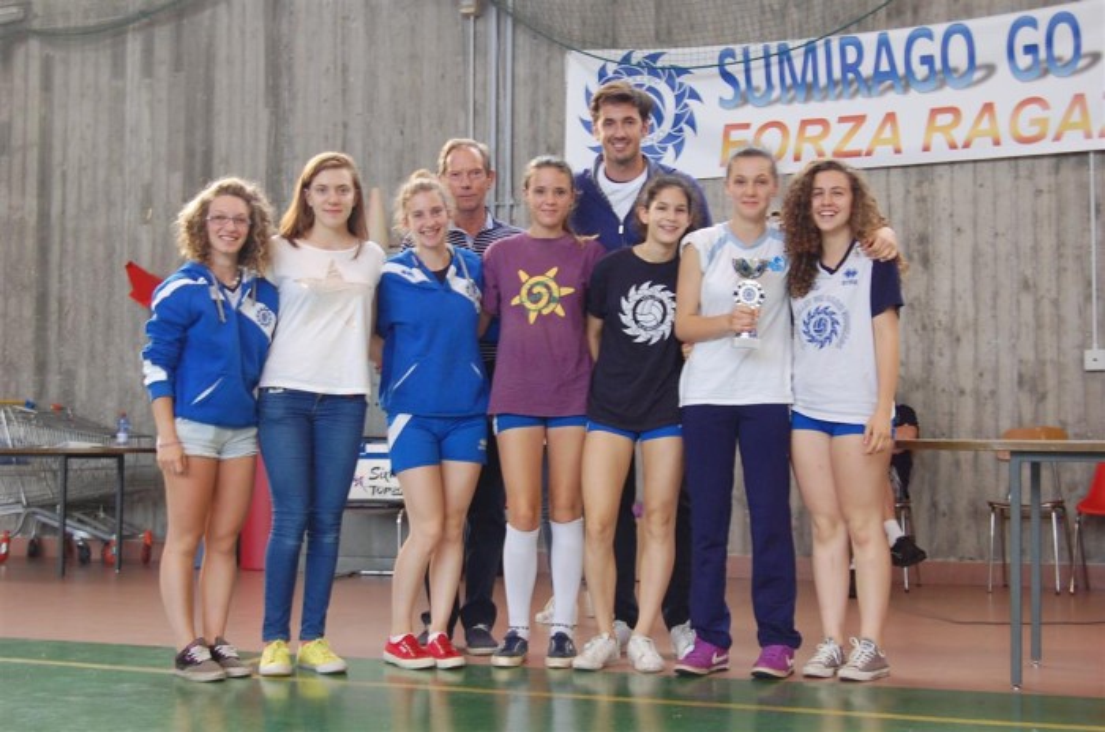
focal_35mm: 51
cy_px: 366
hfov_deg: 38.9
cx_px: 552
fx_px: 1563
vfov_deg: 26.4
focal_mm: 34
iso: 800
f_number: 6.3
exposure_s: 1/20
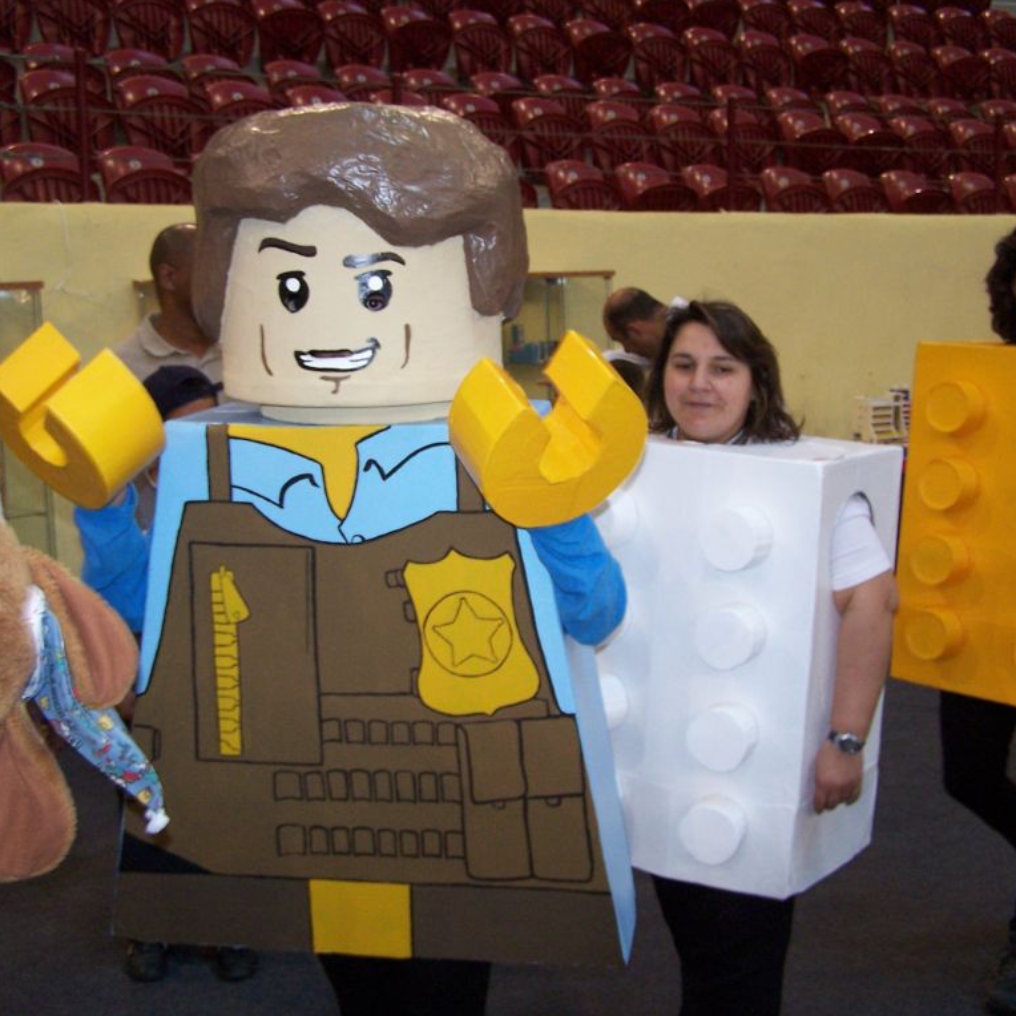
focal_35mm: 45
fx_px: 1494
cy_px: 507
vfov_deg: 37.6
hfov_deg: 37.6
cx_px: 496
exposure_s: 1/60
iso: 140
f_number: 2.8
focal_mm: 6.3
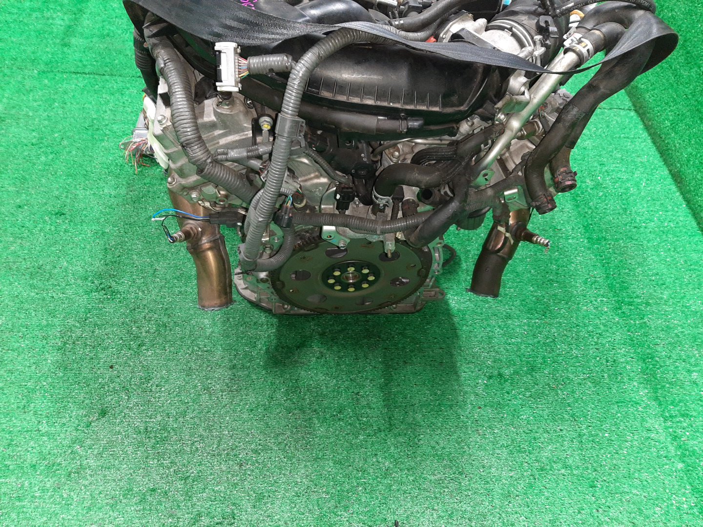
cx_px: 352
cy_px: 264
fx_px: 528
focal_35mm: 26
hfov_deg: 67.3
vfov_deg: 53.1
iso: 170
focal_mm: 3.93
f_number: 1.7
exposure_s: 1/25
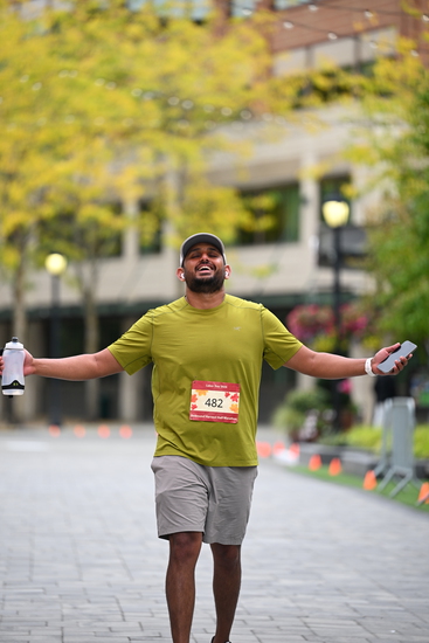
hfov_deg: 8.3
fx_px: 2947
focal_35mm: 165
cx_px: 214
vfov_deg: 12.4
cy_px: 322
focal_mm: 165
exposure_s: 1/1250
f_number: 2.8
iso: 400
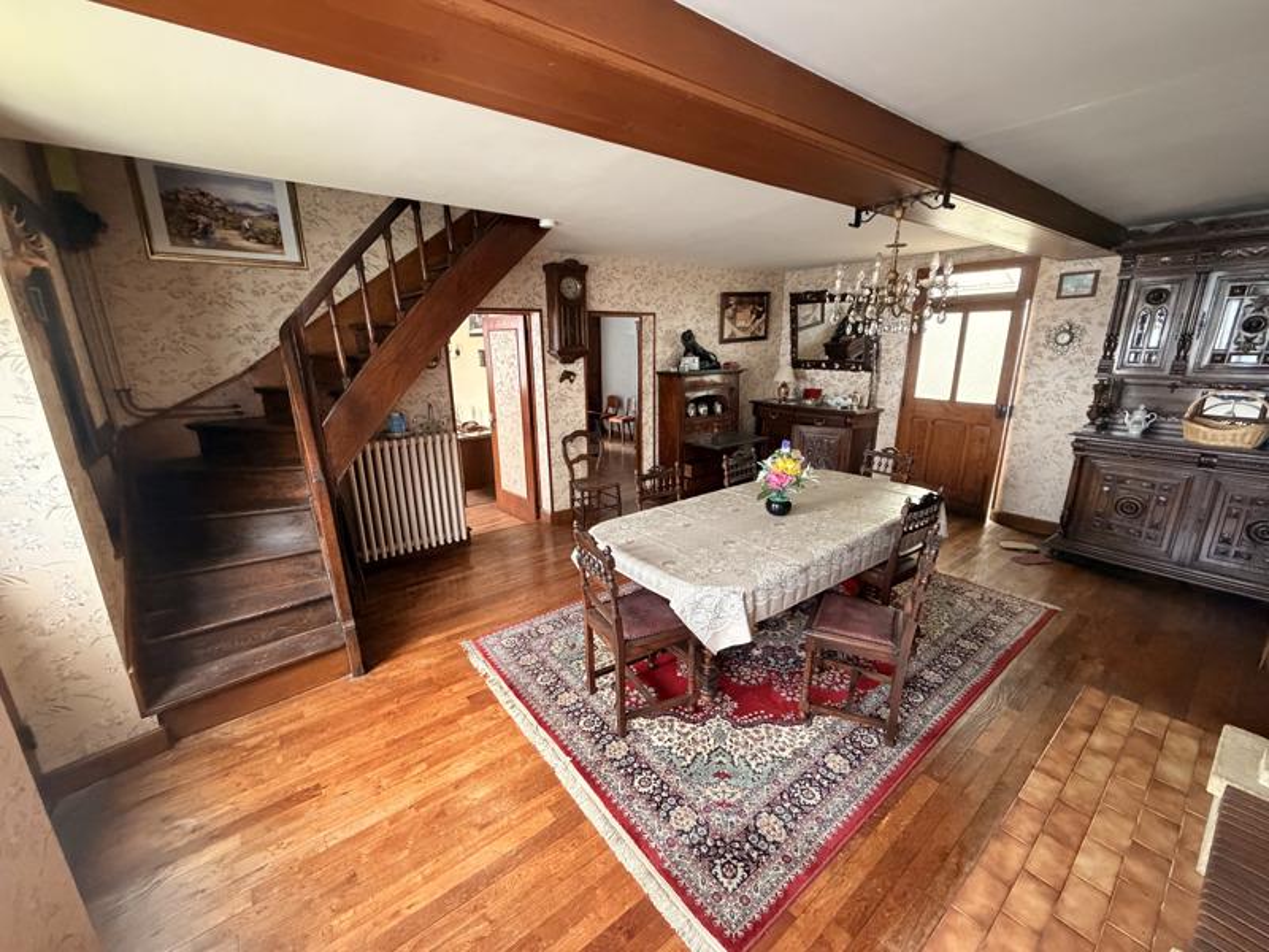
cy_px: 476
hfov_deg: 102.1
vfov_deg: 85.7
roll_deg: +0.6
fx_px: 513
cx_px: 634
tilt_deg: -14.9
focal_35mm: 14
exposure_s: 1/60
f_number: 2.2
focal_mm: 2.22
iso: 640
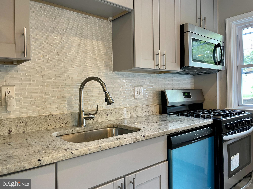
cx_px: 126
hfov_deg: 67.3
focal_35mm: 26
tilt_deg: -1.0
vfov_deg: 53.1
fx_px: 190
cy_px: 94
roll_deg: +2.1
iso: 80
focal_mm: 4.2
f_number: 1.6
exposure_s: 1/60
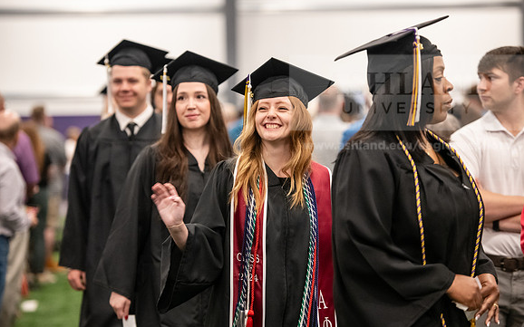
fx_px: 1899
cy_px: 164
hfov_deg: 15.7
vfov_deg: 9.9
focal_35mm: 133
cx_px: 262
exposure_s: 1/200
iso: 3200
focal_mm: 130
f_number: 3.2
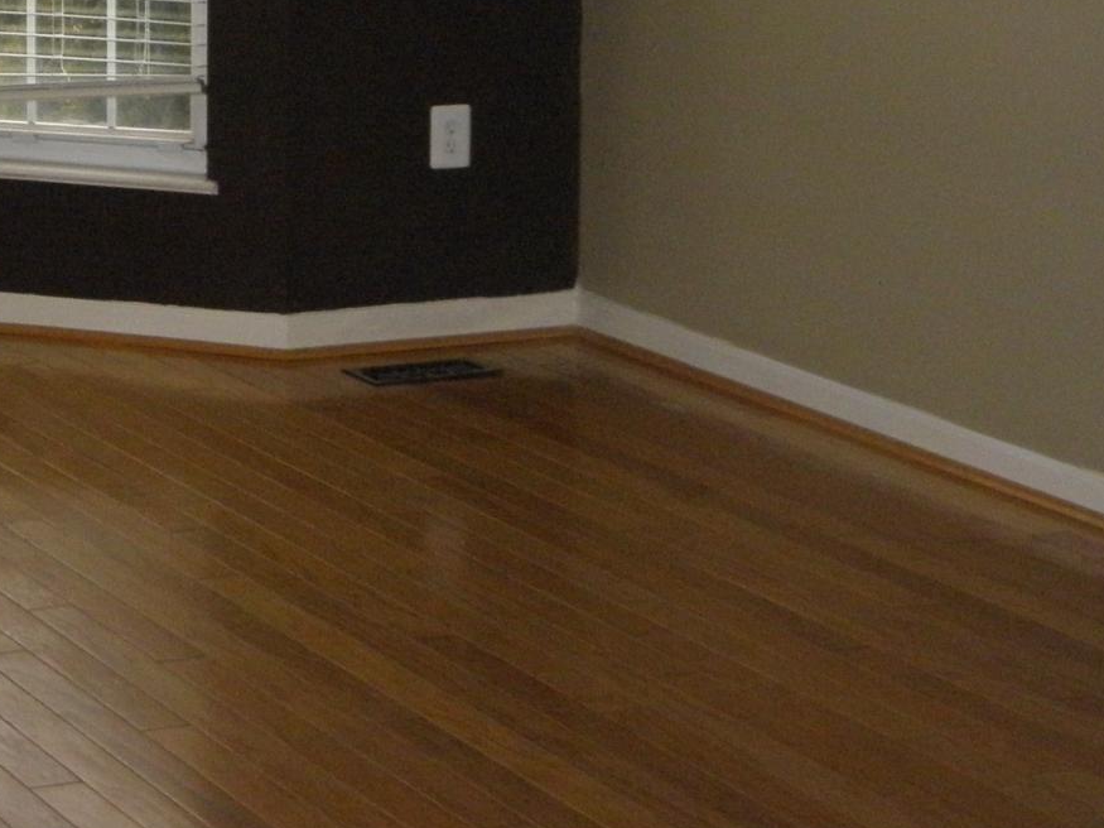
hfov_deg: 18.4
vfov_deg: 14.0
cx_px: -98
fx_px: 3285
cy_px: -127
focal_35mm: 103
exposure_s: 1/100
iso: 320
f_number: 3.9
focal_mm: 7.9
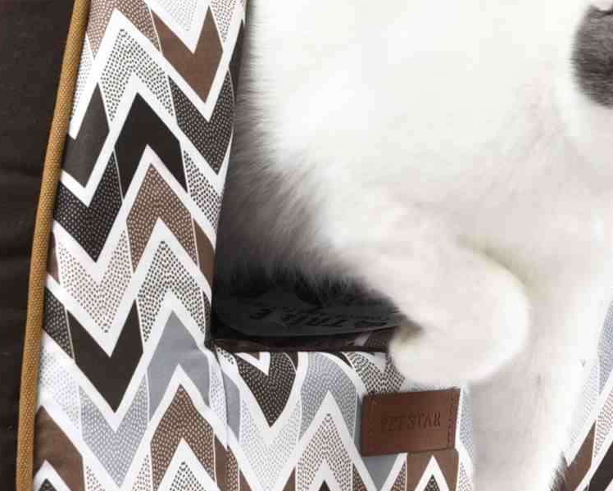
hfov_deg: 9.9
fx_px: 3521
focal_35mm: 194
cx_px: 225
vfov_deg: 8.0
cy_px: 117
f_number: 10
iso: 250
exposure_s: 1/125
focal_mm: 70
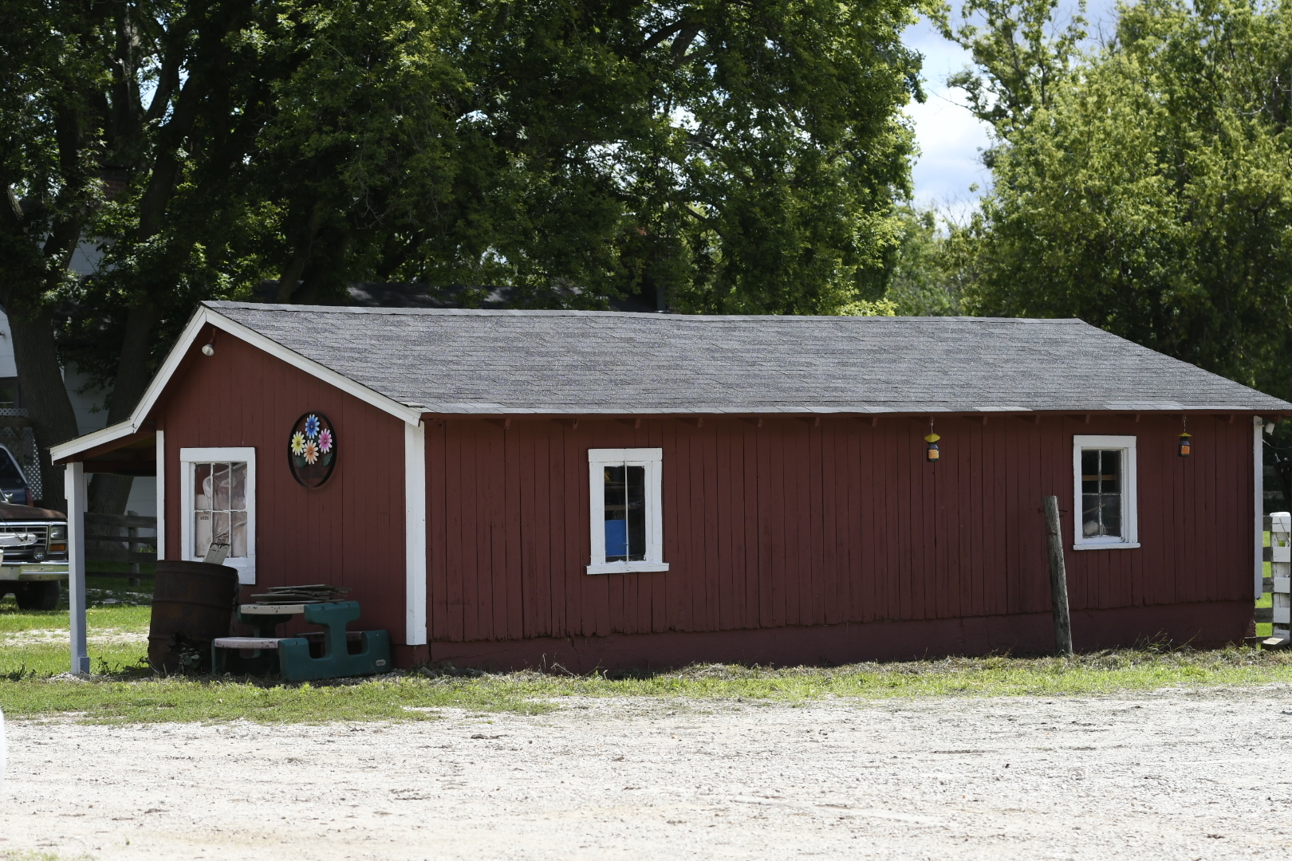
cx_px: 646
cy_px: 430
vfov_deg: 13.0
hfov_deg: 19.5
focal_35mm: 105
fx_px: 3768
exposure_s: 1/2500
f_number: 4
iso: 400
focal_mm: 70
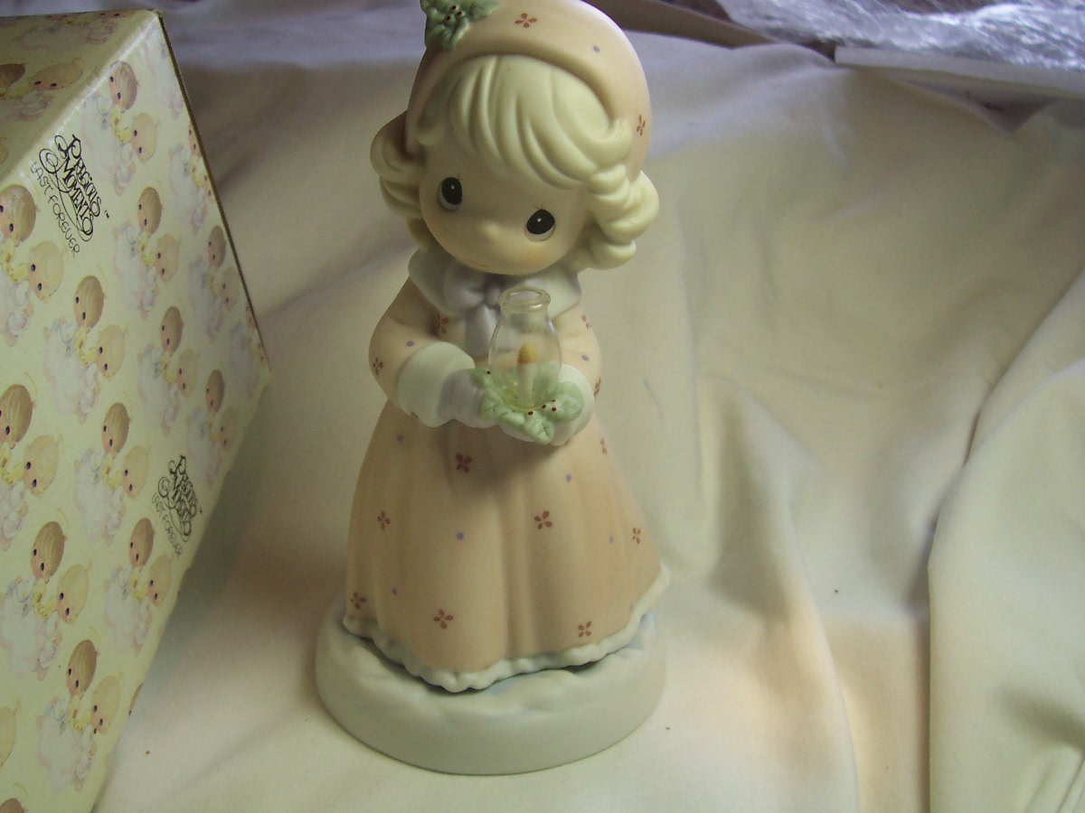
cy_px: 406
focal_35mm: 37
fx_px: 1160
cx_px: 542
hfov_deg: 50.1
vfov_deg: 38.7
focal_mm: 5.6
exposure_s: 1/125
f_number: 2.8
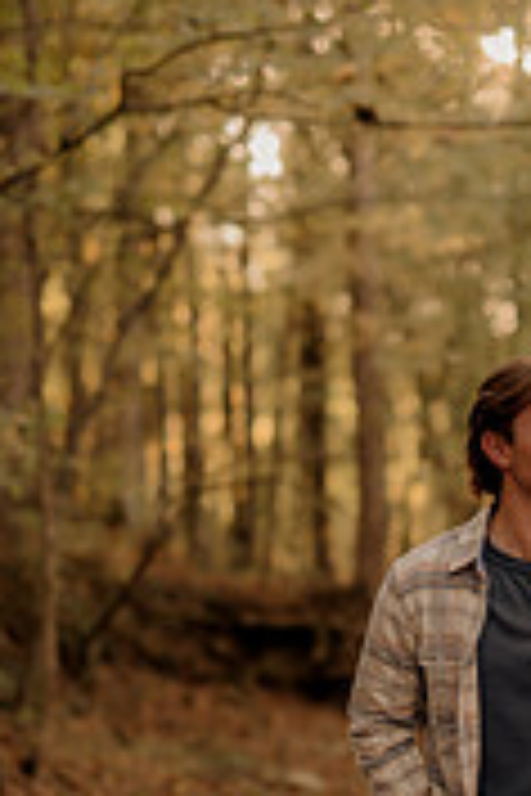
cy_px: 634
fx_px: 2810
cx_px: 477
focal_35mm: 127
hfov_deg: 10.7
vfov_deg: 16.0
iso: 200
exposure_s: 1/250
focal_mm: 50
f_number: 1.4
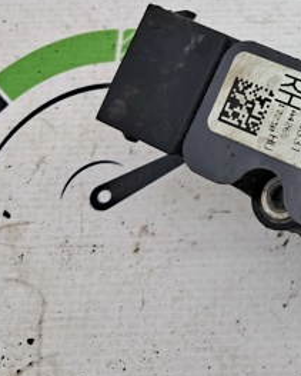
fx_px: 711
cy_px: 49
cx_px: 397
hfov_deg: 21.5
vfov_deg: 28.6
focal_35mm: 64
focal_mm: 4
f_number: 1.8
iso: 50
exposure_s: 1/100
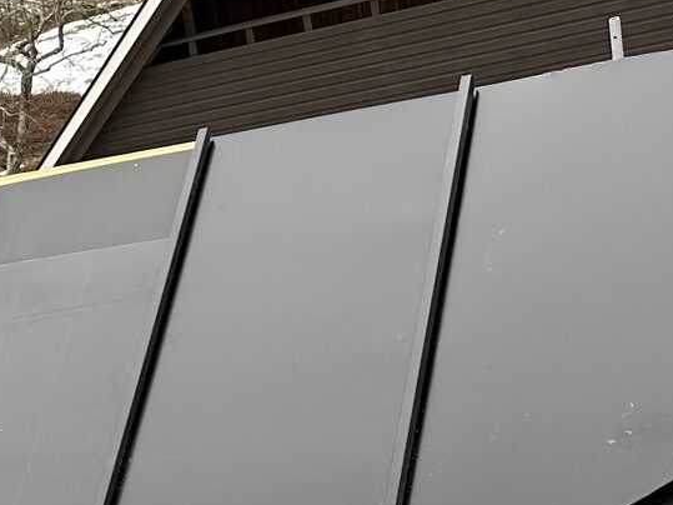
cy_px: 640
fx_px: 1730
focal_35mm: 89
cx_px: -487
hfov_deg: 18.1
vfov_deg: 15.8
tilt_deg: -24.0
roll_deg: +22.4
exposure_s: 1/200
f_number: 1.78
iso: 64
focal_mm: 6.86
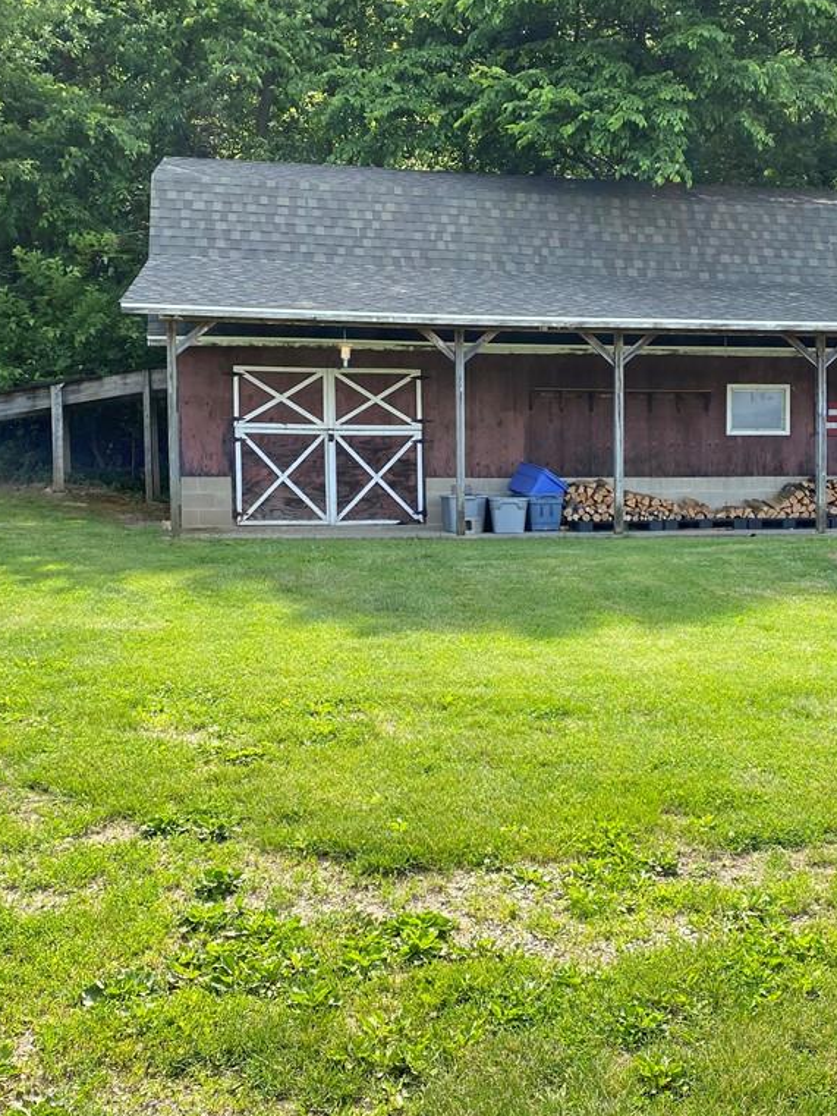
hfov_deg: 40.4
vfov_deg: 52.6
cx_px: 523
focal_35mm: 35
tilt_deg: -1.2
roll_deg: +0.2
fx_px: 1128
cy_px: 557
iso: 32
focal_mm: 4.25
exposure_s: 1/742
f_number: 1.8
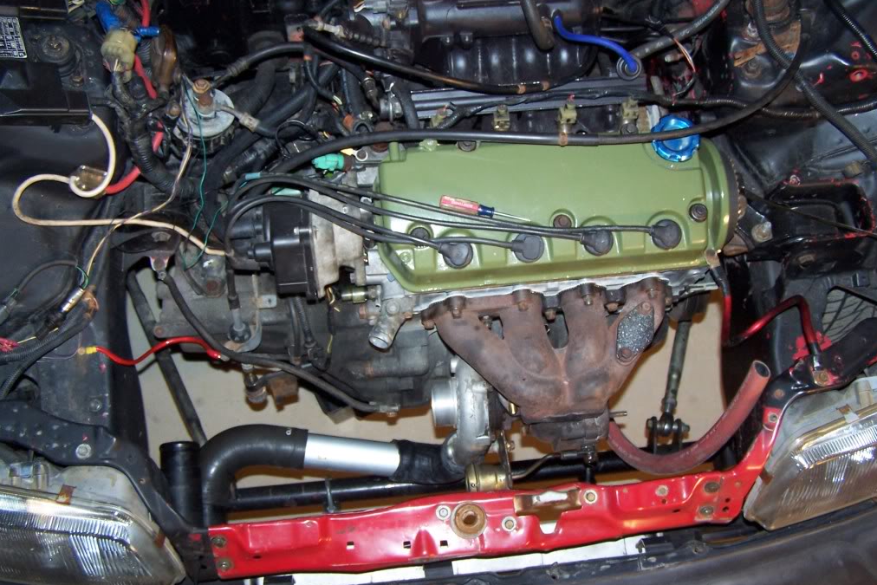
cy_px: 270
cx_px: 443
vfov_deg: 33.4
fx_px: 975
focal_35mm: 40
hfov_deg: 48.5
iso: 140
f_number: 2.8
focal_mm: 6.3
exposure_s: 1/60
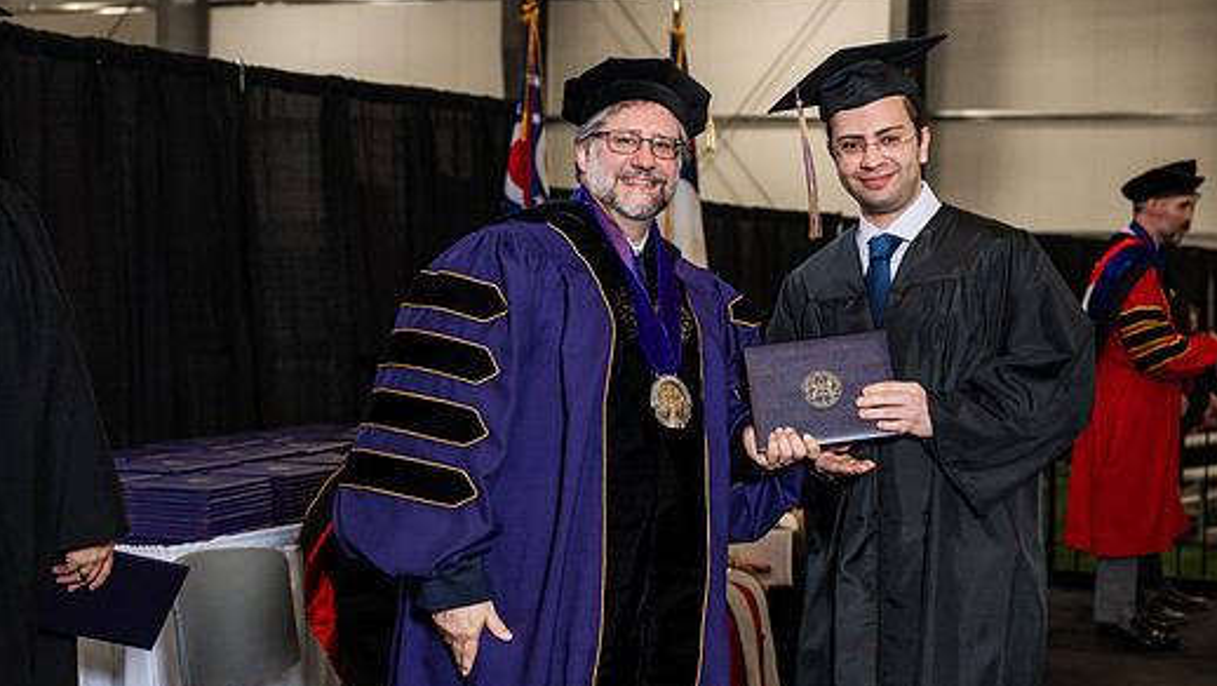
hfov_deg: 31.0
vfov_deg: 17.8
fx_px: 2195
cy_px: 368
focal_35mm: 68
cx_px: 663
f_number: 4.5
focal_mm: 58
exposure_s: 1/200
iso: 1250
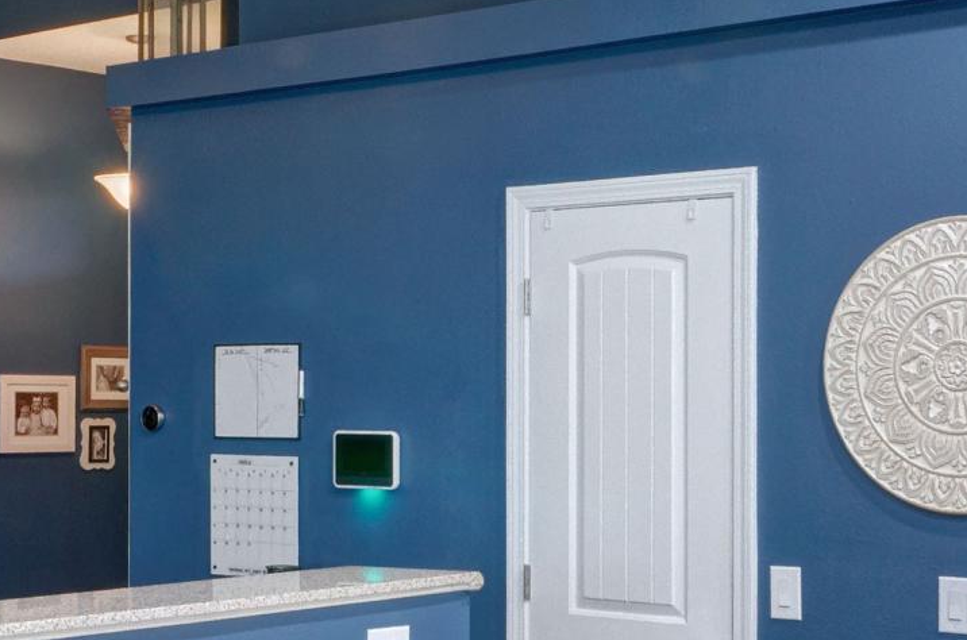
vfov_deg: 19.6
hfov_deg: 29.2
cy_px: 340
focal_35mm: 69
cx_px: 390
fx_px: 1852
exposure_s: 1/15
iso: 400
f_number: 9
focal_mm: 11
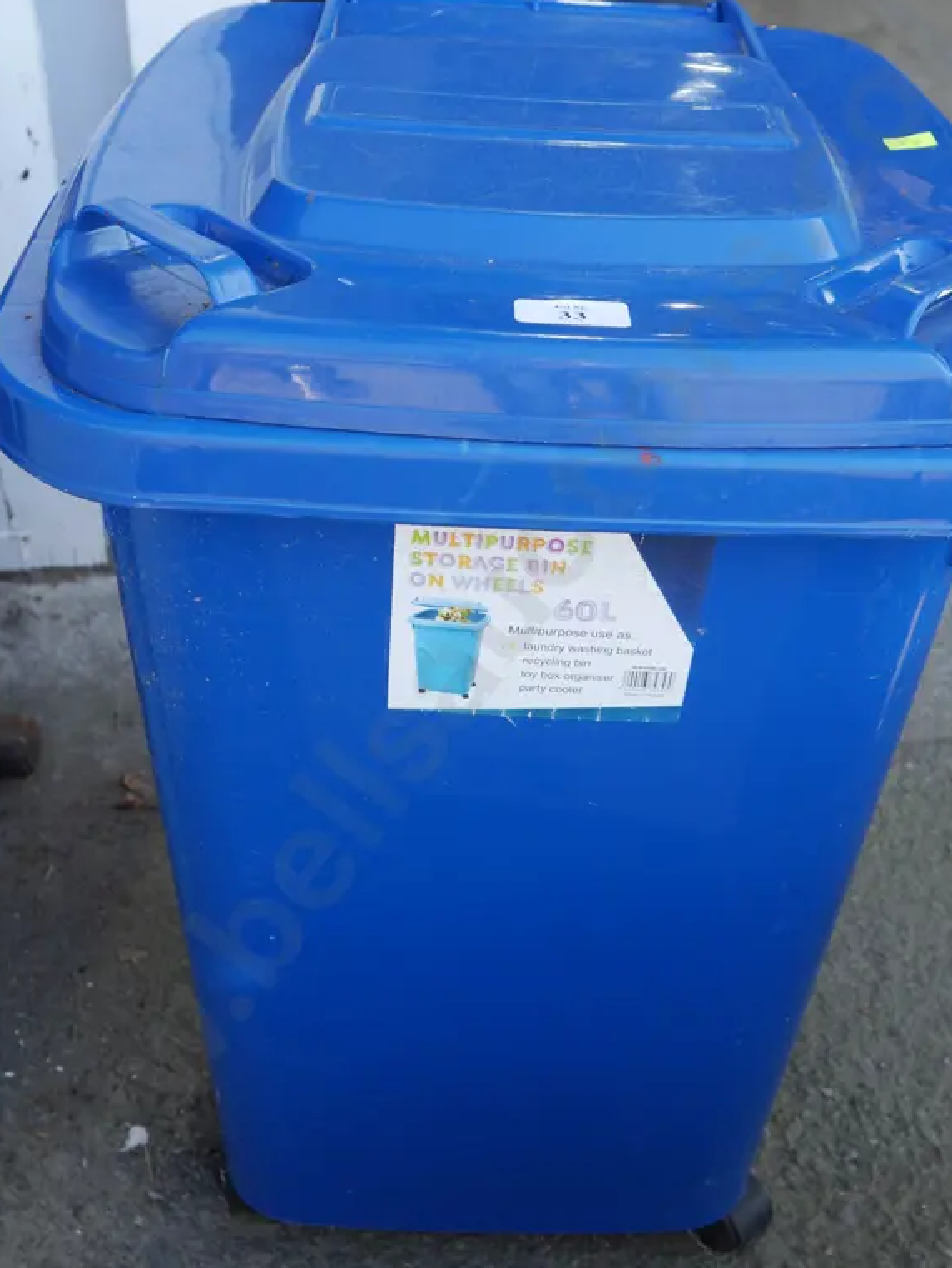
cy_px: 602
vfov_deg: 43.8
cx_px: 512
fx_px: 1576
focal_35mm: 43
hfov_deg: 33.6
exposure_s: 1/125
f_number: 4.5
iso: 200
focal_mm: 16
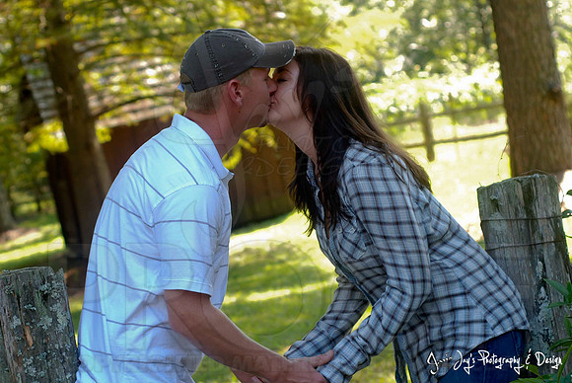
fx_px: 1193
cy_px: 192
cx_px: 286
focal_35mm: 75
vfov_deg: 18.2
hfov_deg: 27.0
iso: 100
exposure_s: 1/60
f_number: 4.5
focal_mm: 50
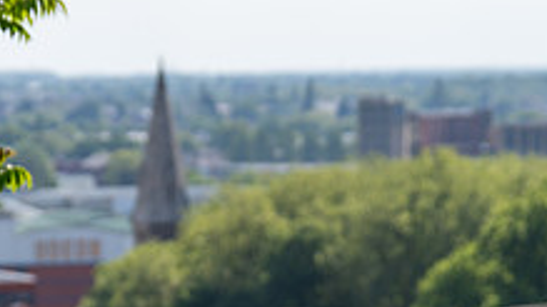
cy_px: 495
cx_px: 216
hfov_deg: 7.3
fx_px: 4277
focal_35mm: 295
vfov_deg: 4.1
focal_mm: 91
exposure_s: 1/1000
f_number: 3.5
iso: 100
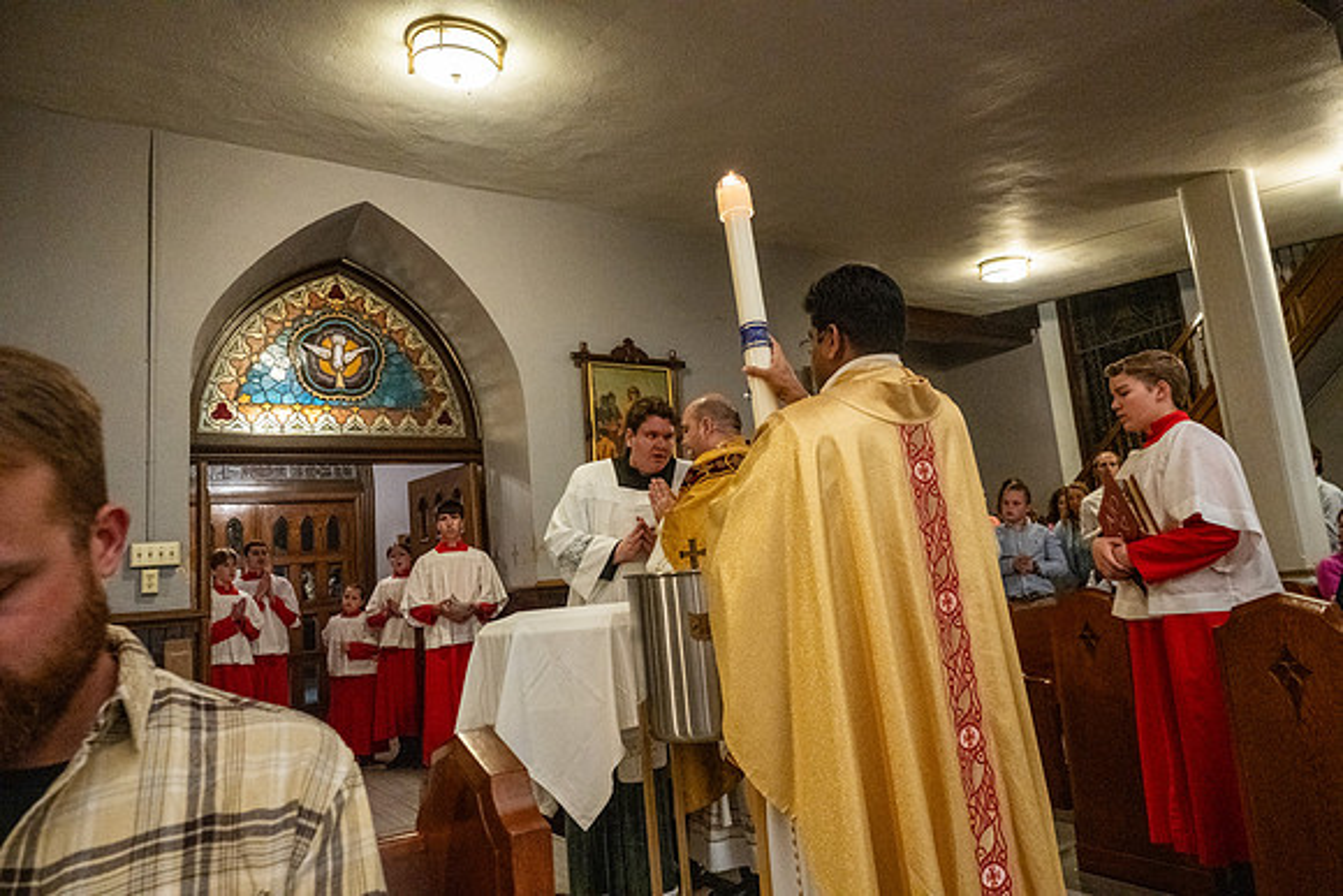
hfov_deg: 73.7
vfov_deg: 53.2
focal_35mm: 24
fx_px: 896
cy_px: 448
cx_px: 672
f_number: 6.3
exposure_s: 1/60
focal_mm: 24
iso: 5000
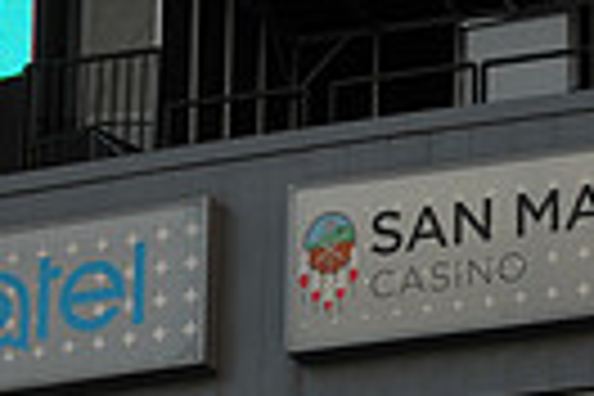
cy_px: -104
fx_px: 6500
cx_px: -603
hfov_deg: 5.1
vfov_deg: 3.5
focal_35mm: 394
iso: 200
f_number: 8
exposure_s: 1/250
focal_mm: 90
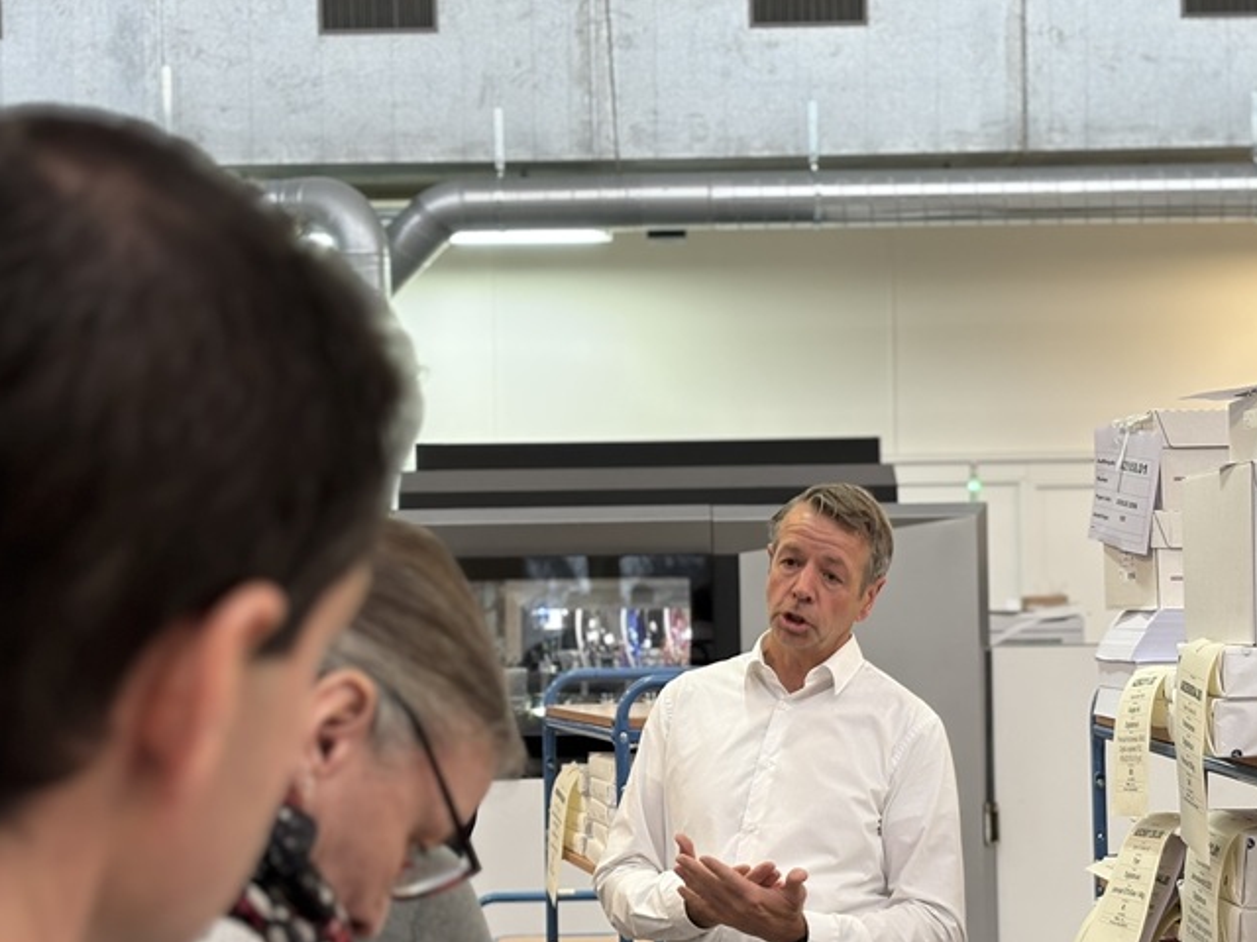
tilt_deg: +1.1
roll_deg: +1.3
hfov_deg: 29.8
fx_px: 2360
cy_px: 577
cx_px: 687
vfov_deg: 22.5
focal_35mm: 65
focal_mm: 5.96
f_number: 1.6
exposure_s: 1/50
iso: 50
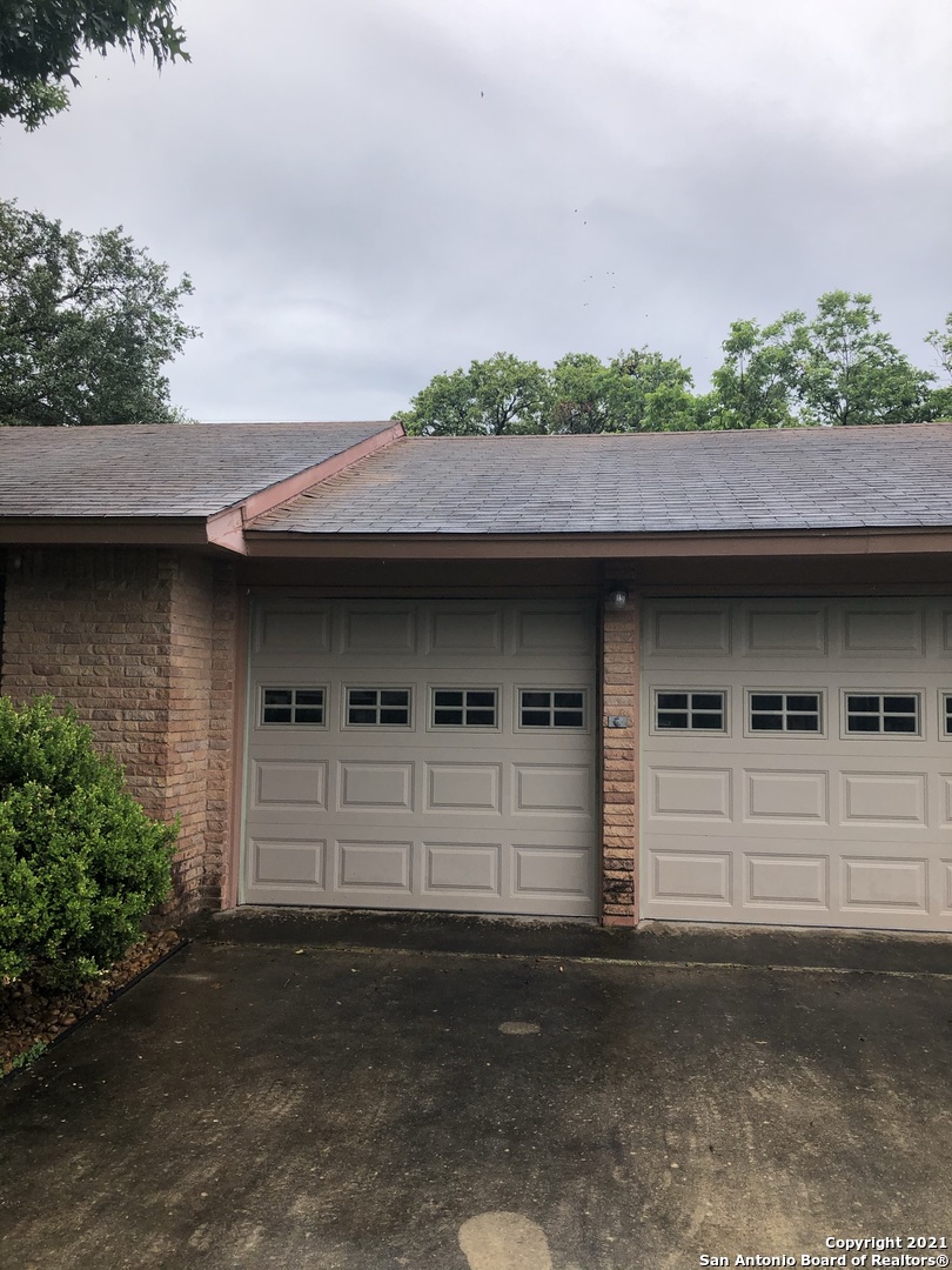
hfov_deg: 49.7
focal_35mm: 28
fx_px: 1027
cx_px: 476
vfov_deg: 63.4
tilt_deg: +2.1
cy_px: 635
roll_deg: +1.2
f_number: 1.8
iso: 20
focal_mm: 3.99
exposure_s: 1/917
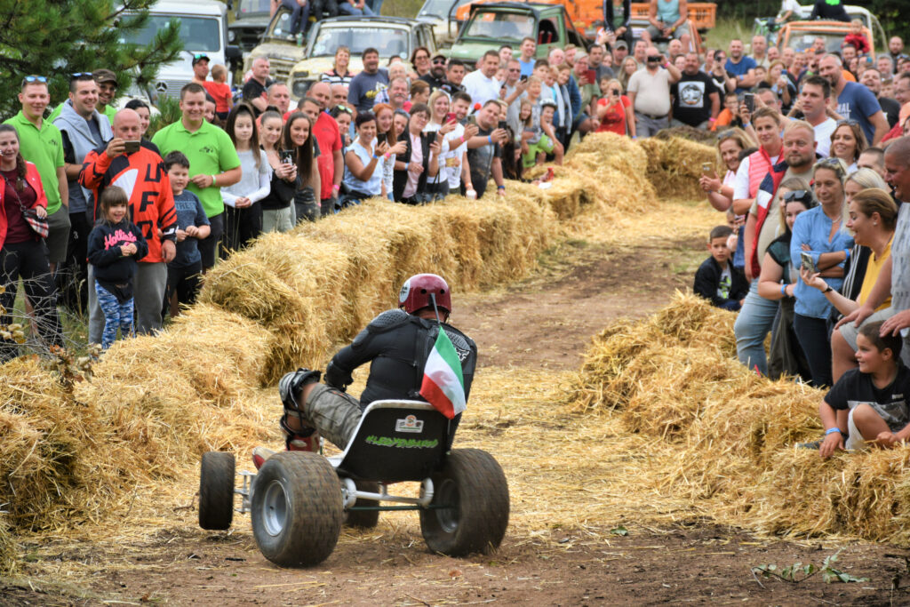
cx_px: 455
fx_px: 3223
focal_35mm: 128
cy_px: 304
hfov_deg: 16.1
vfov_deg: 10.8
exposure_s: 1/160
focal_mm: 85
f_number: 6.3
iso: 400
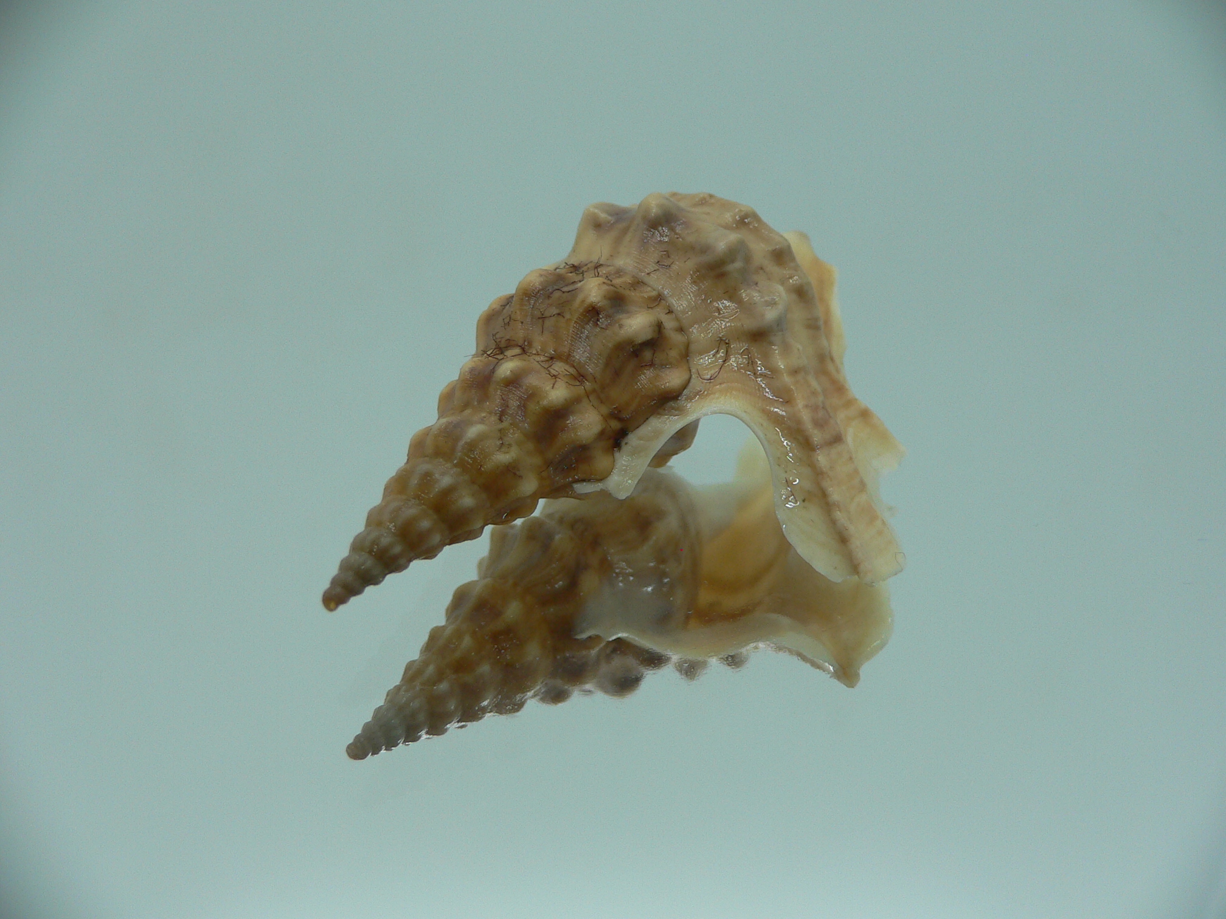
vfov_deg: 40.7
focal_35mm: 35
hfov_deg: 52.6
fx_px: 1240
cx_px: 613
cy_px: 460
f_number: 2.8
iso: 80
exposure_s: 1/60
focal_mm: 4.6
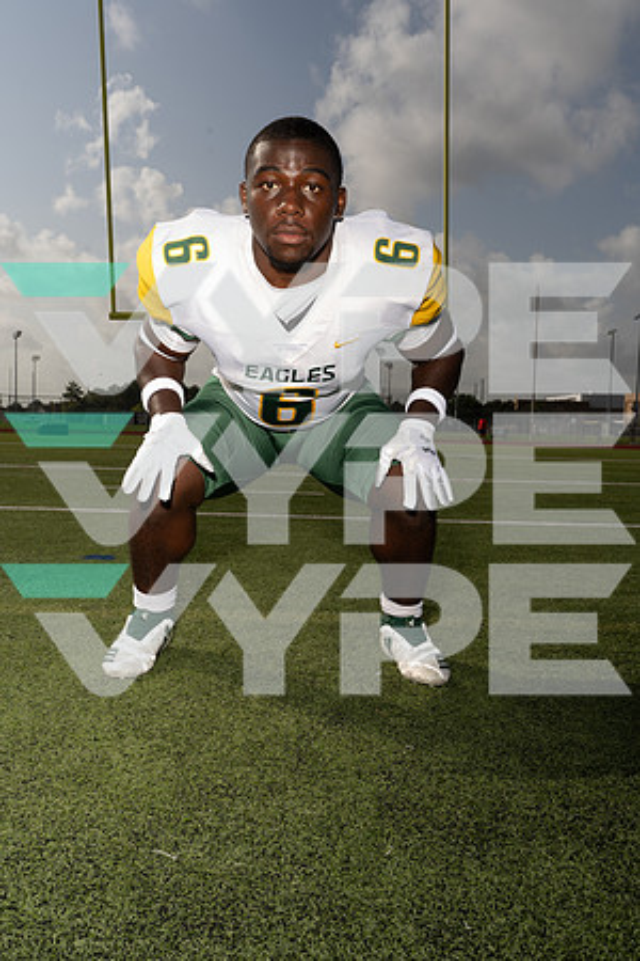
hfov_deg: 40.0
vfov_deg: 57.2
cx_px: 320
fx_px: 880
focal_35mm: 33
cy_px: 480
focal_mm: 33
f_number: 11
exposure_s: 1/250
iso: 100
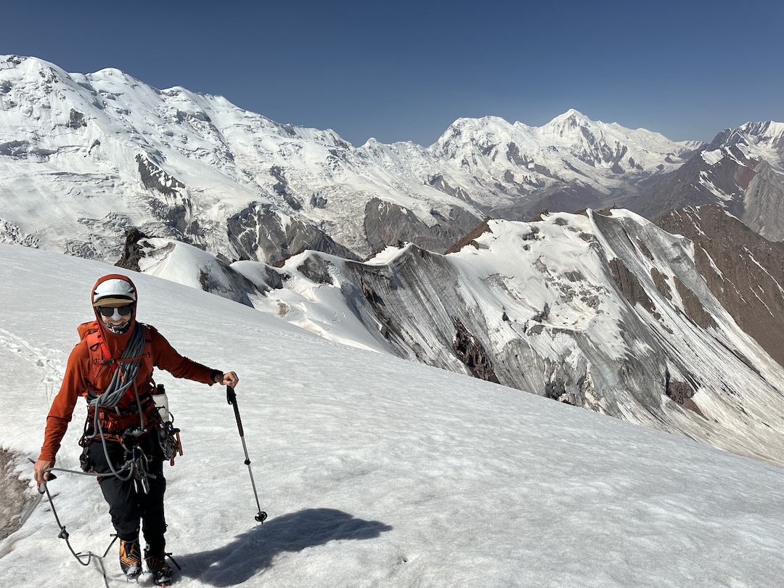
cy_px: 294
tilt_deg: -12.1
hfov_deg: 71.6
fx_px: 544
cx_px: 392
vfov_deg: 56.8
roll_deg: +5.2
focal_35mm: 24
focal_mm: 6.86
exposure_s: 1/15625
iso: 80
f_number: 1.78
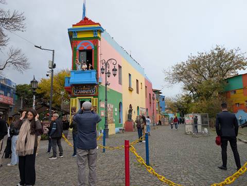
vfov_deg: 56.9
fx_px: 171
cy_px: 93
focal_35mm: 24
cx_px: 124
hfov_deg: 71.5
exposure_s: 1/235
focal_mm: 6.9
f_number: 1.68
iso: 22
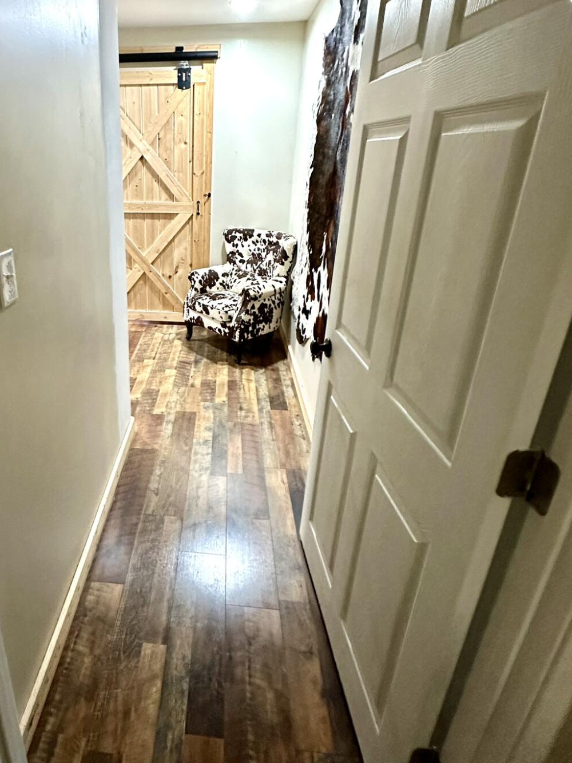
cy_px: 330
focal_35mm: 21
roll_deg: -0.8
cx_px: 169
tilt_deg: -19.2
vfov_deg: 78.6
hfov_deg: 61.1
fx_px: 463
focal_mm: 2.22
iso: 500
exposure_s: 1/60
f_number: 2.2
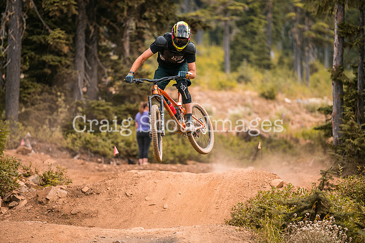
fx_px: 2027
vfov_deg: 6.9
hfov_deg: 10.3
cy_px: 122
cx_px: 182
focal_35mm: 200
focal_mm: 200
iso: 450
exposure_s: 1/1600
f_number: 2.8
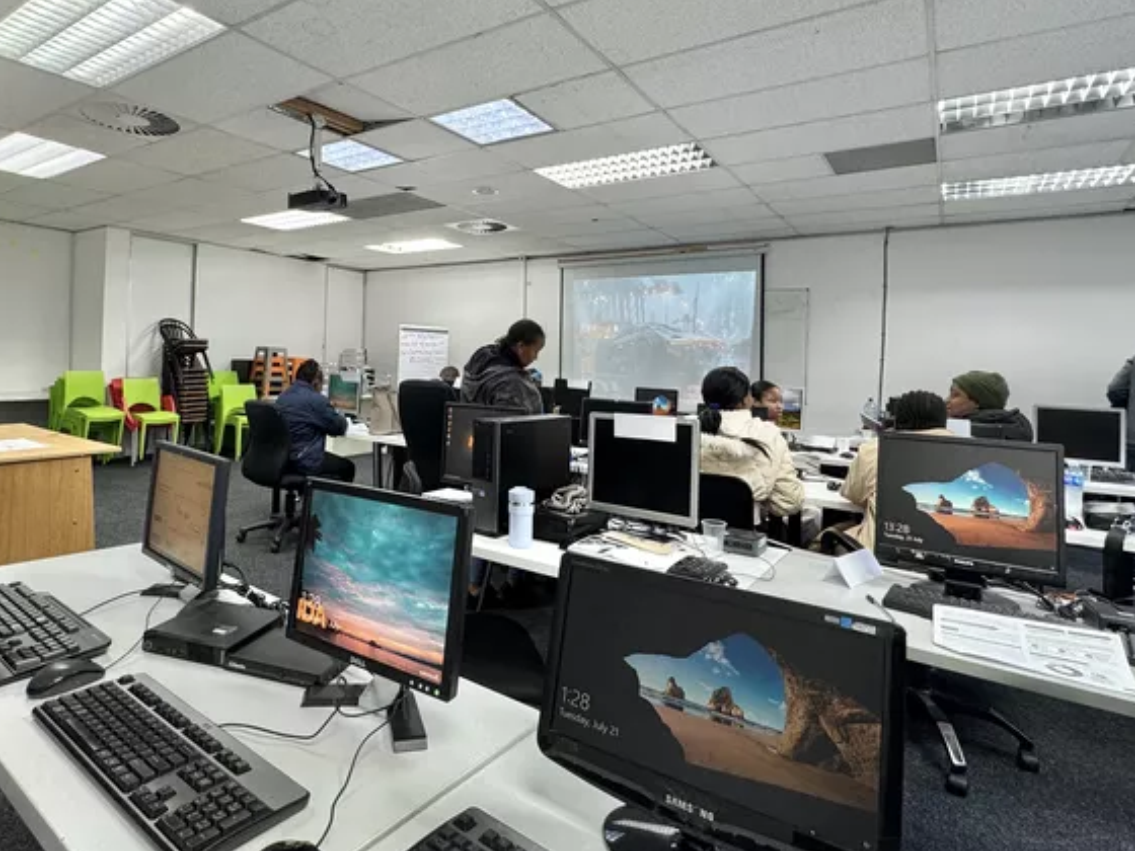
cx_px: 476
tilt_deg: +0.7
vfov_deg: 65.4
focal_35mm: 20
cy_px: 346
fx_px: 656
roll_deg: -1.7
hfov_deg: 81.1
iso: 200
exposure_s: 1/60
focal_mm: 2.22
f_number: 2.2
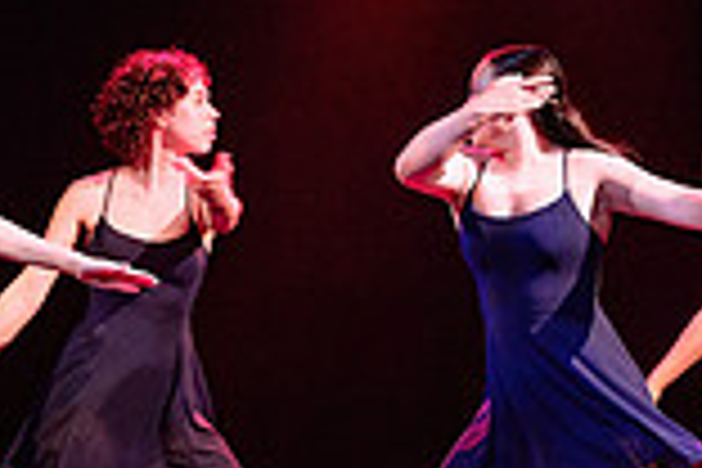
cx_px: 532
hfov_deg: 6.1
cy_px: -11
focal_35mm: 340
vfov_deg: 4.0
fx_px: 6629
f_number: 2.8
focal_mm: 86
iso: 1600
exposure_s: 1/200
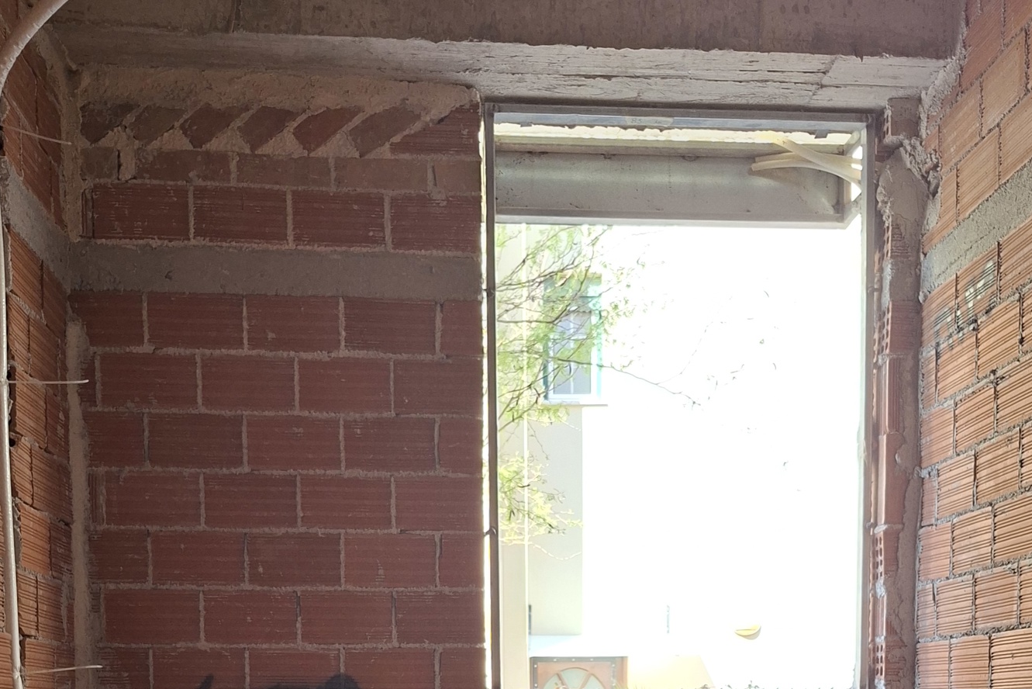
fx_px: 1319
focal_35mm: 46
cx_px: 564
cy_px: 795
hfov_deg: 42.7
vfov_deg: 26.5
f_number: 1.8
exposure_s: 1/120
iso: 125
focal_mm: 5.54
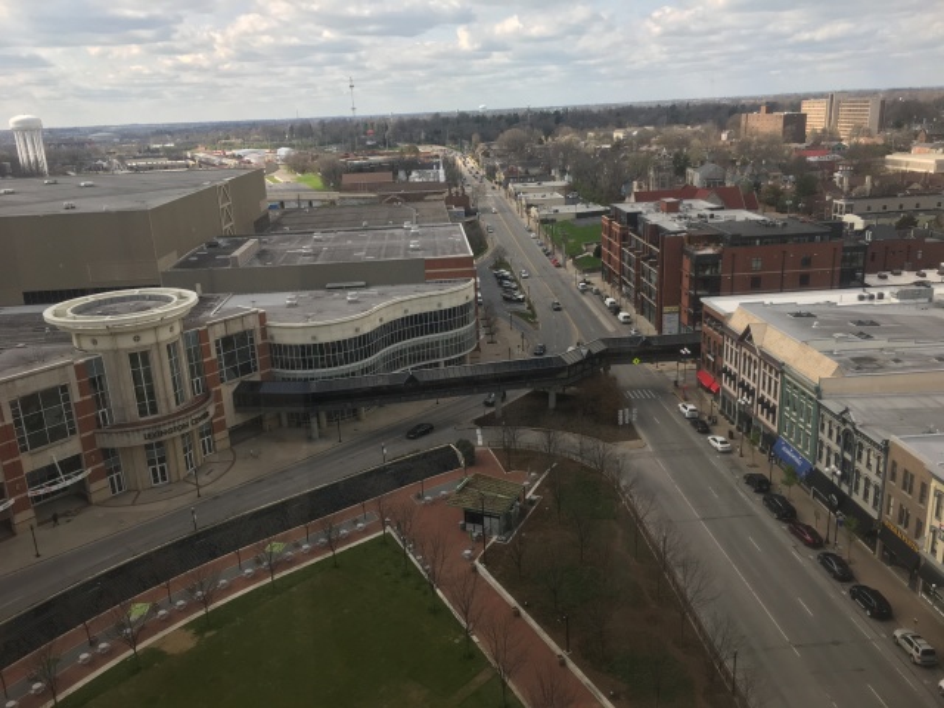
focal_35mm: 29
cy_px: 354
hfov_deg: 61.7
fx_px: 791
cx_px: 472
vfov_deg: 48.2
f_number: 2.2
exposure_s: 1/120
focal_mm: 4.15
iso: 40
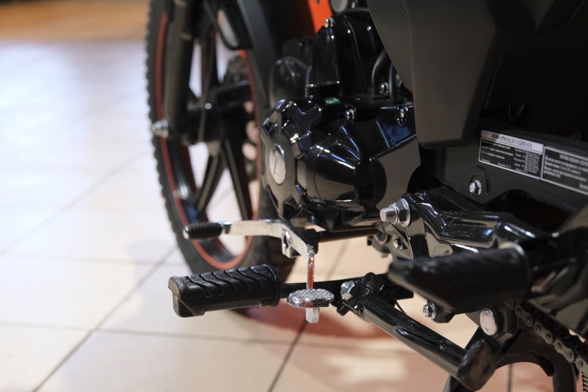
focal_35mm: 62
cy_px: 196
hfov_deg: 32.4
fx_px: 1013
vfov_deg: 21.9
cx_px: 294
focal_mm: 41.1
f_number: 4
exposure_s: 1/100
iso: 1600
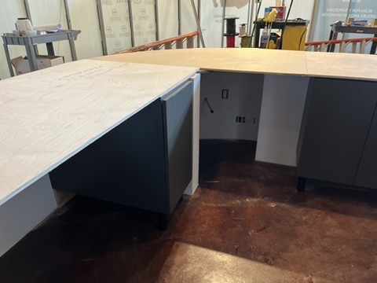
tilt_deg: -22.8
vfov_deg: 53.1
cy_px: 142
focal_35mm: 26
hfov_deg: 67.3
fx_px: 283
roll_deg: +2.7
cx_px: 188
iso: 160
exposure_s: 1/60
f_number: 1.6
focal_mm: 5.1
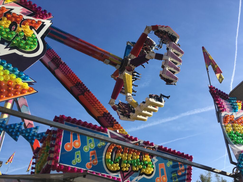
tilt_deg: +38.0
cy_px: 91
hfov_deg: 61.7
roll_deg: -7.4
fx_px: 204
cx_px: 122
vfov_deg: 48.2
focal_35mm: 29
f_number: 2.2
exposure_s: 1/986
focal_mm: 4.15
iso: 25
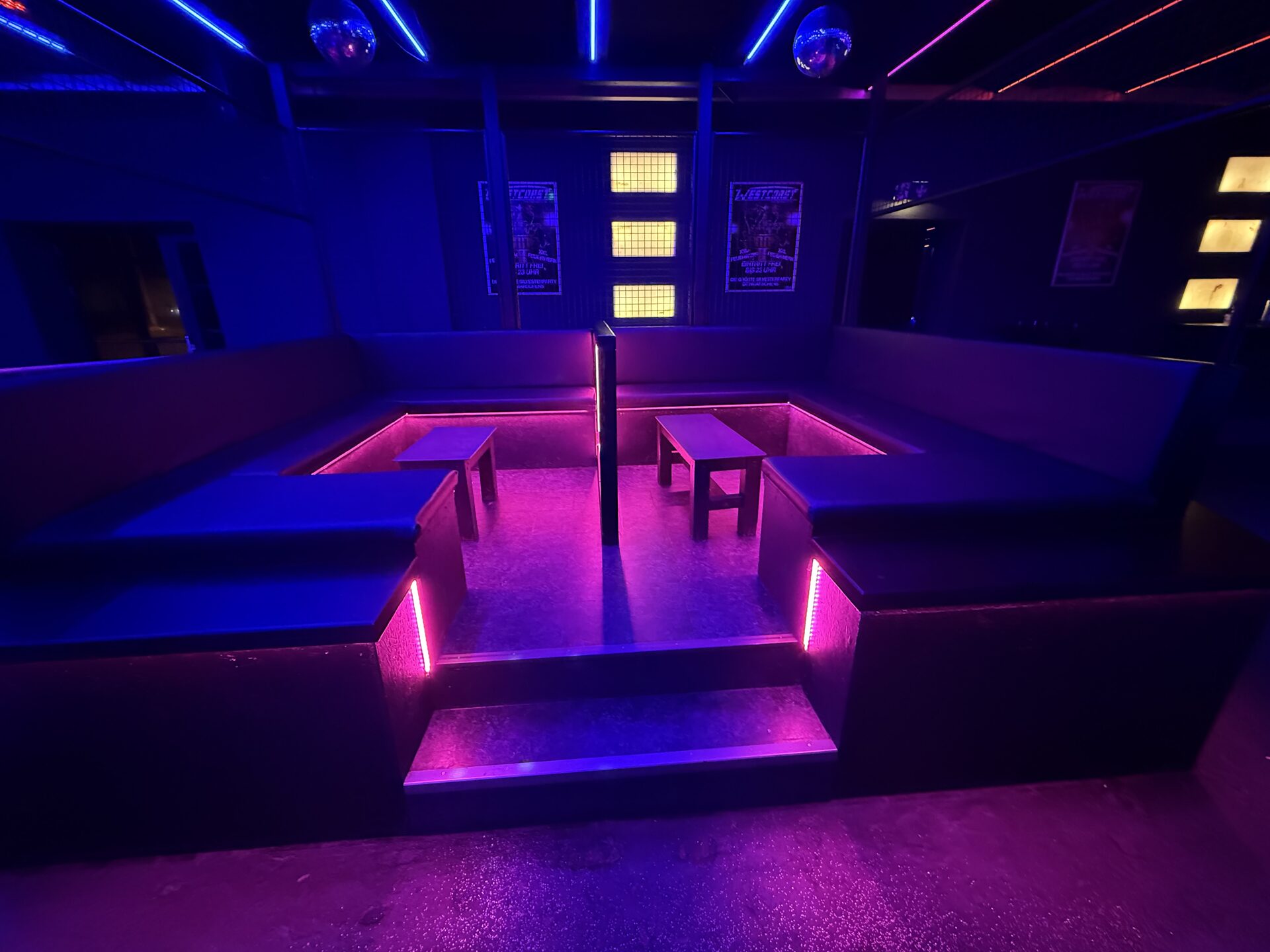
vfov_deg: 85.7
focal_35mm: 14
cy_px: 476
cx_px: 635
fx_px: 514
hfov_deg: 102.1
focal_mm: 2.22
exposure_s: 1/38
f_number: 2.2
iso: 1600
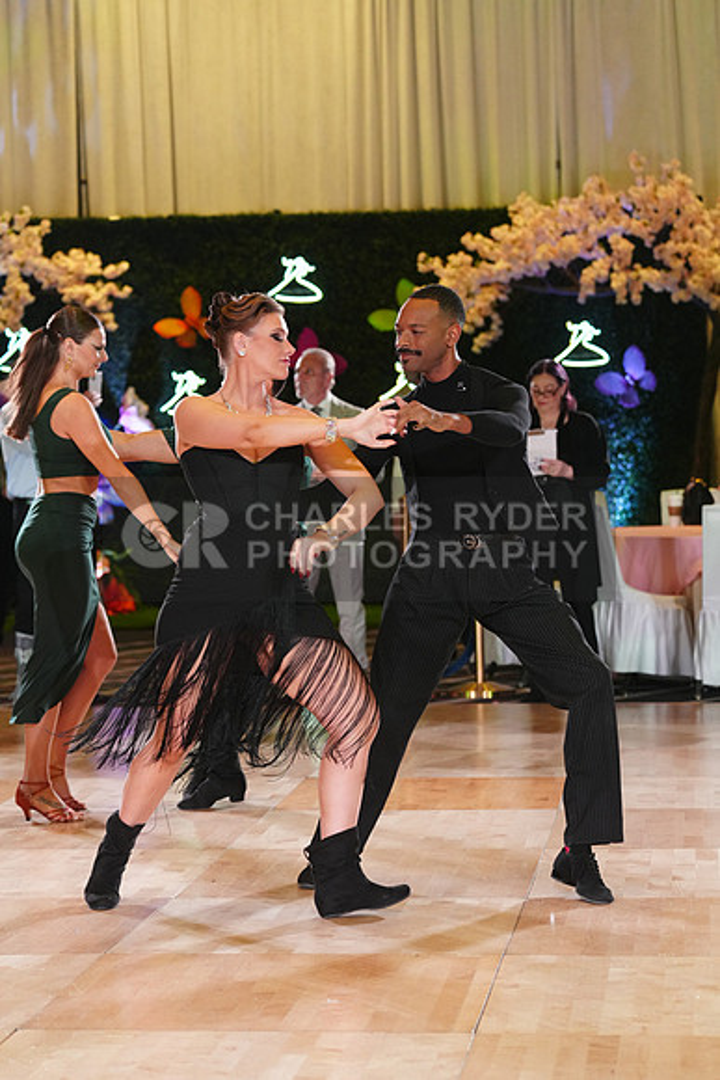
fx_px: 2818
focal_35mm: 94
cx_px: 360
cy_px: 540
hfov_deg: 14.6
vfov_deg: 21.7
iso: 2500
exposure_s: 1/400
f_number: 4
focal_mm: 94
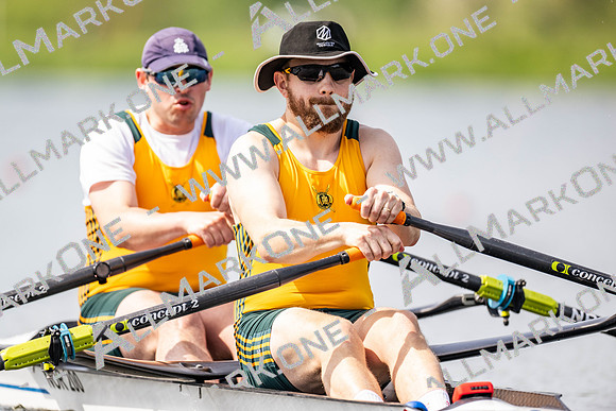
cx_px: 308
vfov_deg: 2.3
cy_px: 206
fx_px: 10269
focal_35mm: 600
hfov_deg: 3.4
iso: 560
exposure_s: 1/2500
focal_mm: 600
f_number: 4
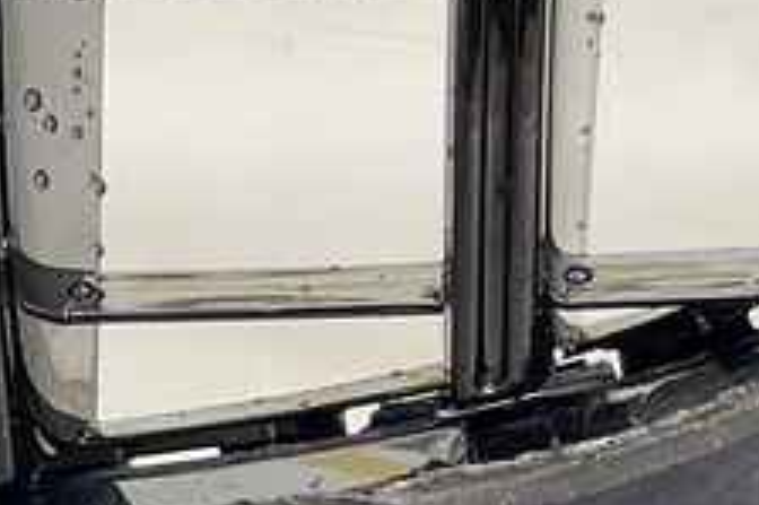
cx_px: -380
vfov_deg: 9.9
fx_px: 2865
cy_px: 607
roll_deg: +2.1
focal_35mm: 136
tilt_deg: -17.5
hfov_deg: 14.1
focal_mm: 3
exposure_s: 1/120
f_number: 1.8
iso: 64
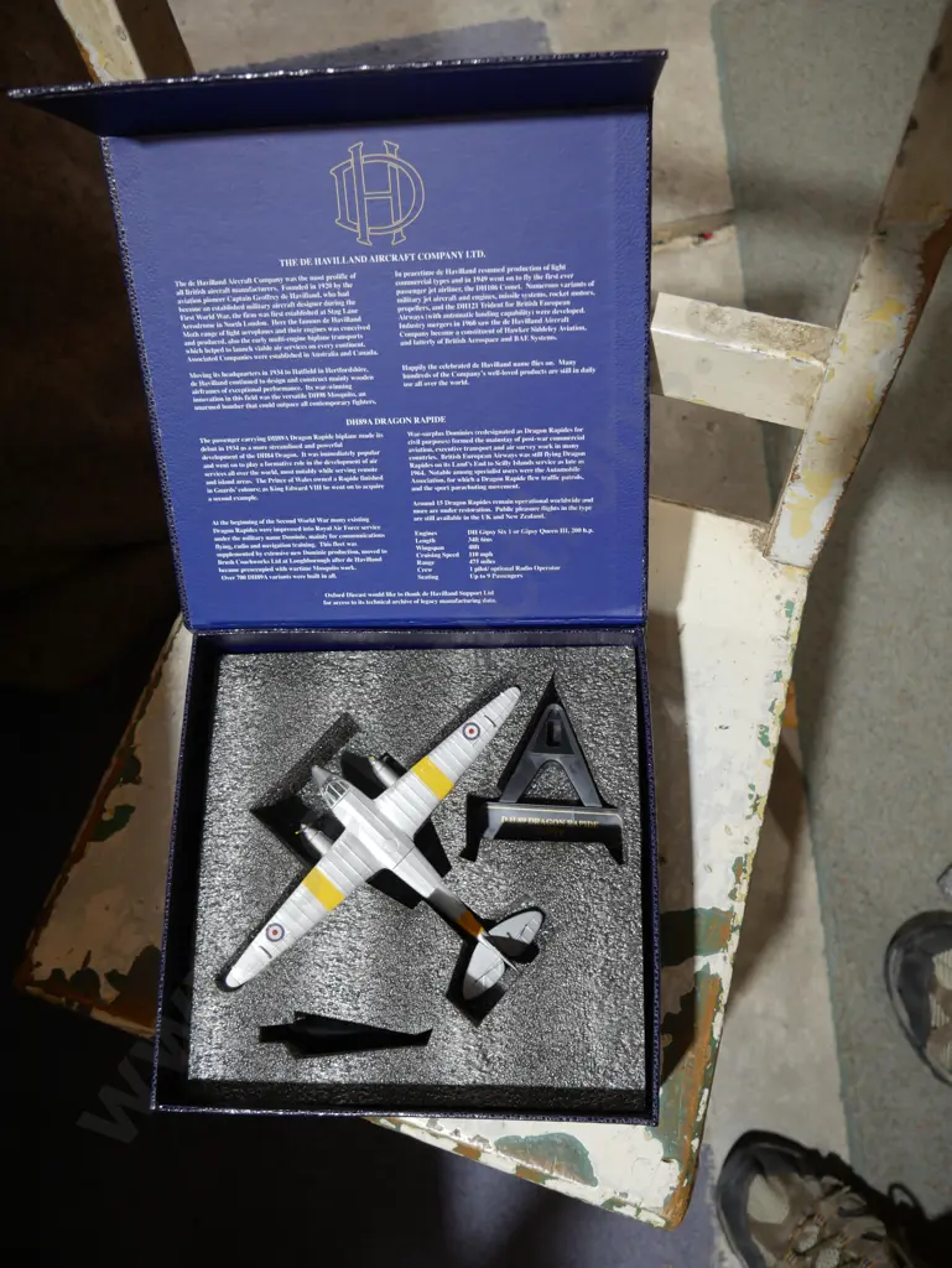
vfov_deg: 59.9
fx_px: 1099
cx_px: 476
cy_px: 634
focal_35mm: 30
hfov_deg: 46.8
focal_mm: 15
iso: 320
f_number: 3.6
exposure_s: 1/60
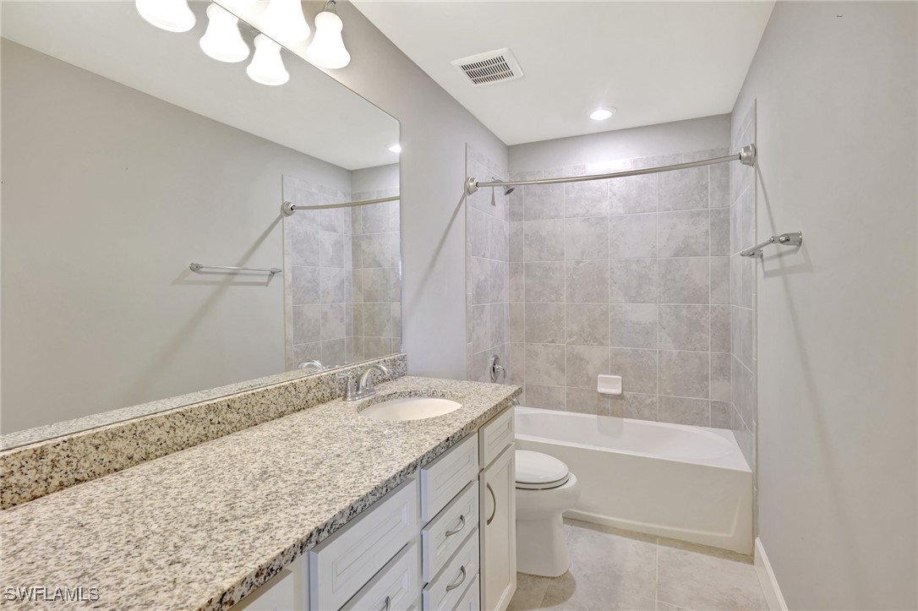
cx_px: 459
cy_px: 306
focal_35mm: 17
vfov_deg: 70.4
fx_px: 433
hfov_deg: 93.3
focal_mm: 17
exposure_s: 1/4
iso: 500
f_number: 8
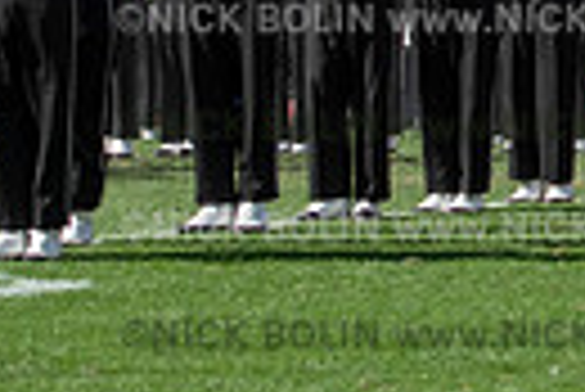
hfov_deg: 6.4
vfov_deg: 4.4
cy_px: -187
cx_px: 1170
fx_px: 5092
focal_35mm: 313
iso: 400
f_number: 5
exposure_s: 1/2500
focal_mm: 70
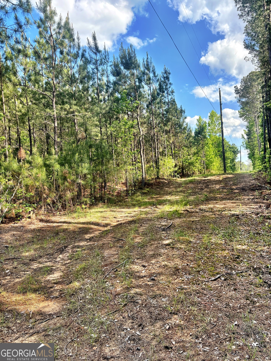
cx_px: 136
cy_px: 180
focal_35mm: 26
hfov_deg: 53.1
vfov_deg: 67.3
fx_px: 271
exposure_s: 1/1117
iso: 64
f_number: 1.6
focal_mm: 5.96
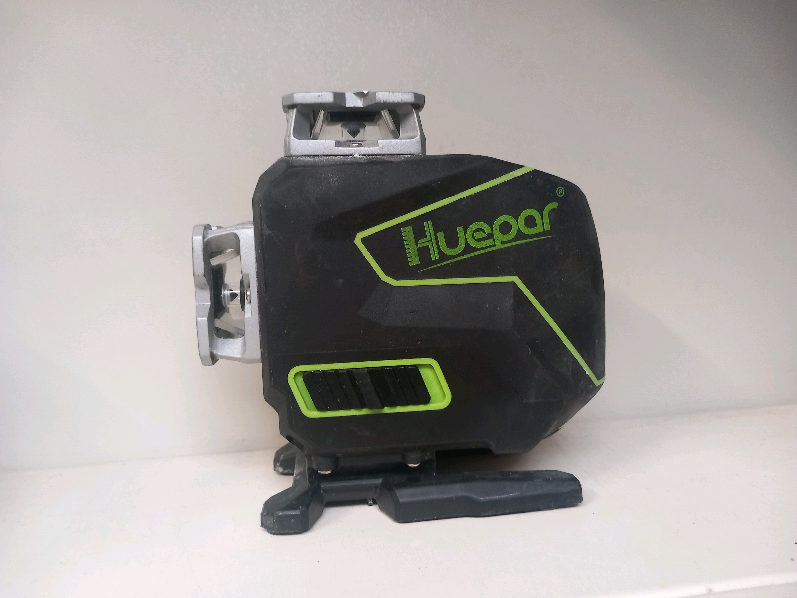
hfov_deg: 65.3
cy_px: 299
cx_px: 398
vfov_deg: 51.4
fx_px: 622
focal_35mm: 27
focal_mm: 4
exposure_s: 1/25.1
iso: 250
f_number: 1.8
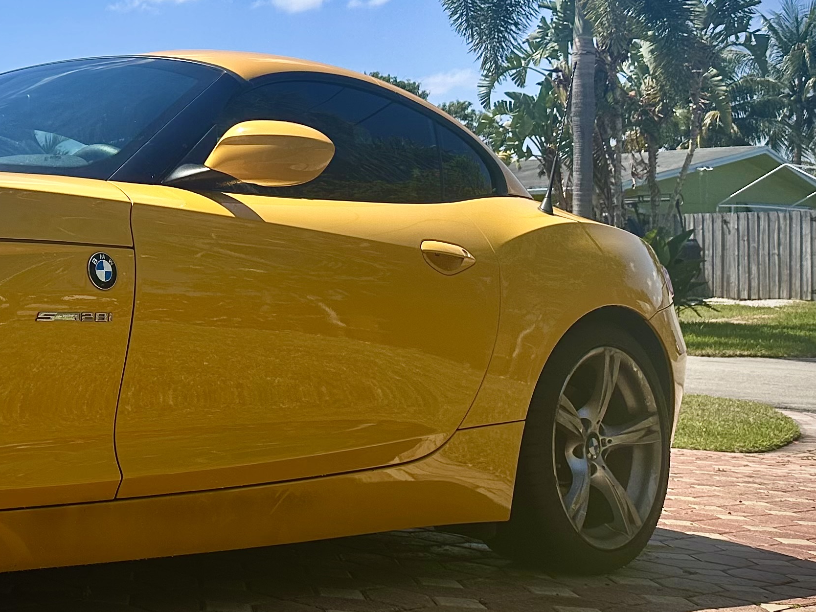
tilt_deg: +1.6
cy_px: 223
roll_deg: -0.8
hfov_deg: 29.7
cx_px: -92
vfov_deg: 25.1
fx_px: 1367
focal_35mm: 58
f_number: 1.78
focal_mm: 6.86
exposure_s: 1/4545
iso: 80
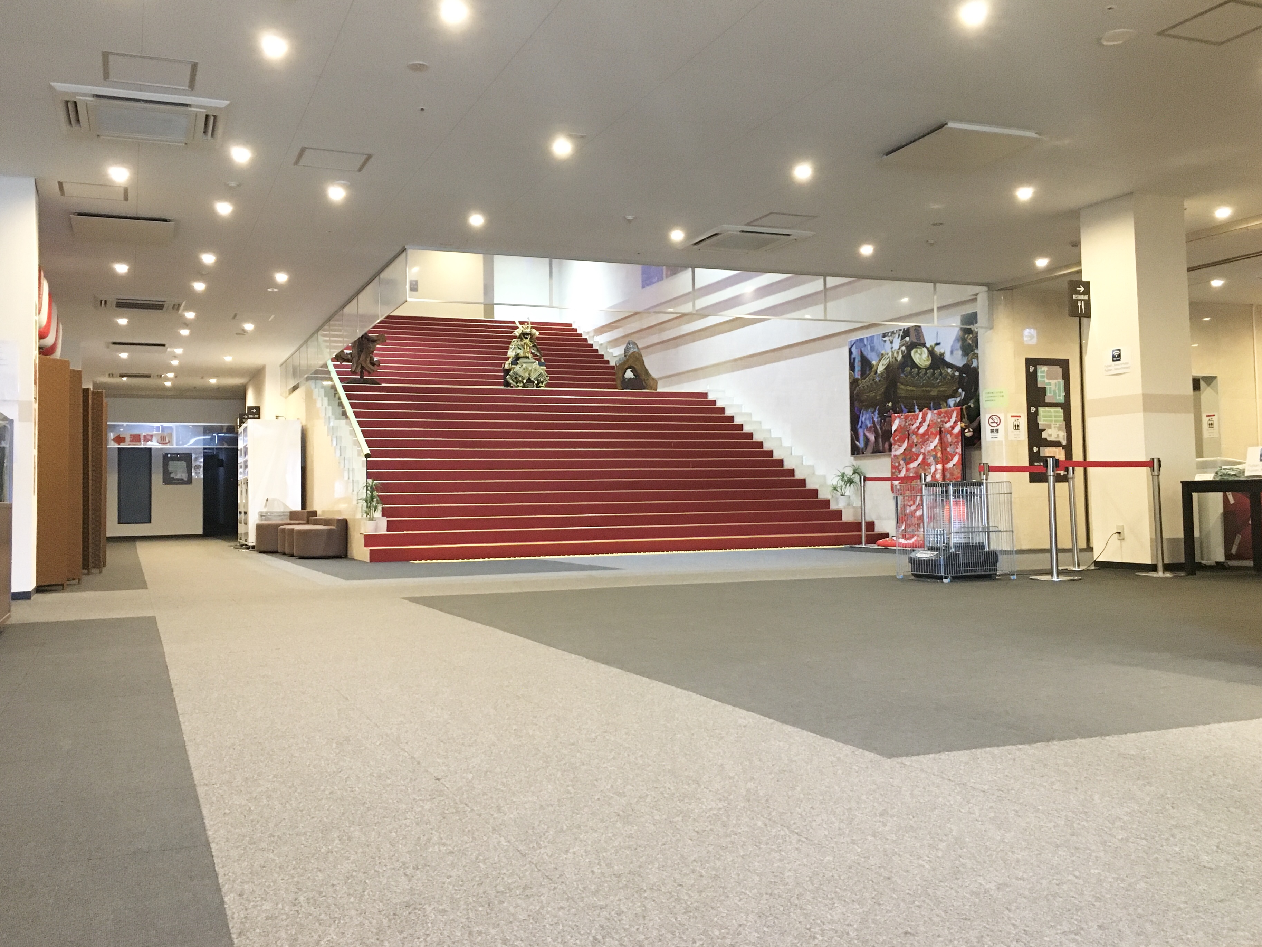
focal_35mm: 32
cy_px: 444
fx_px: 1167
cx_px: 613
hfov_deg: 56.8
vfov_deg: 44.1
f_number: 2.2
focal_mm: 4.15
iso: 200
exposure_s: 1/30
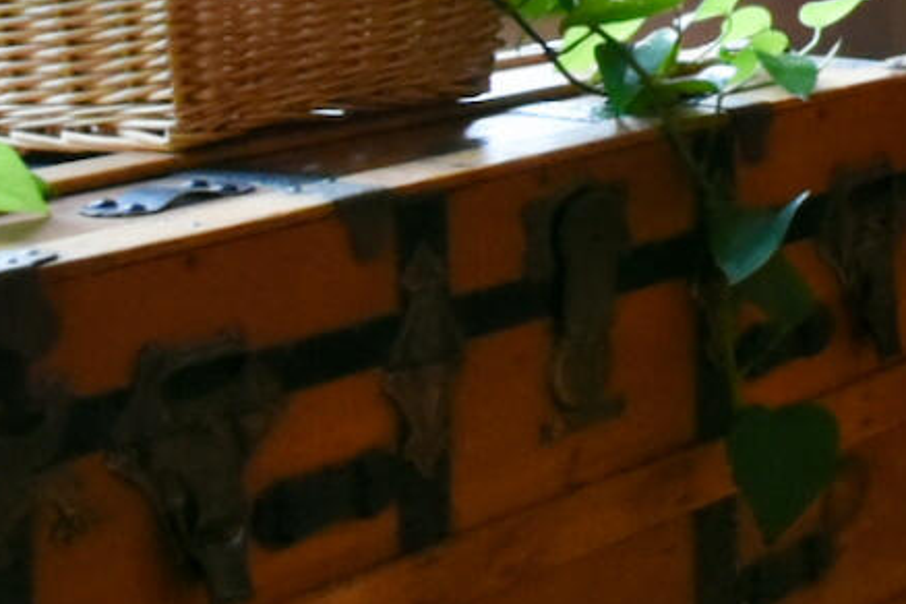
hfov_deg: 12.4
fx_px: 2416
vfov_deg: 13.3
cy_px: -360
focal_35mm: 96
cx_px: 2532
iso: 4000
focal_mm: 14
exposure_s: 1/100
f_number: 10
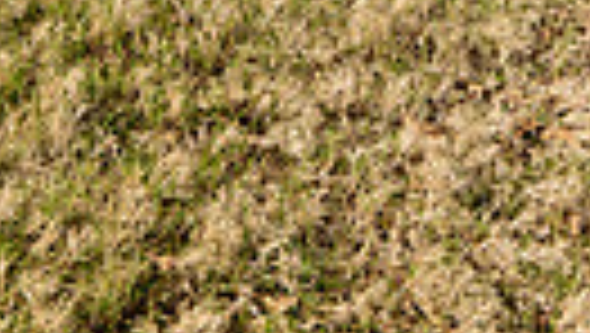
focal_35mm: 104
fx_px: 1629
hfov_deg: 20.3
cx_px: 486
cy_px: -576
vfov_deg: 9.7
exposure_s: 1/250
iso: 100
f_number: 5.6
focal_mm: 29
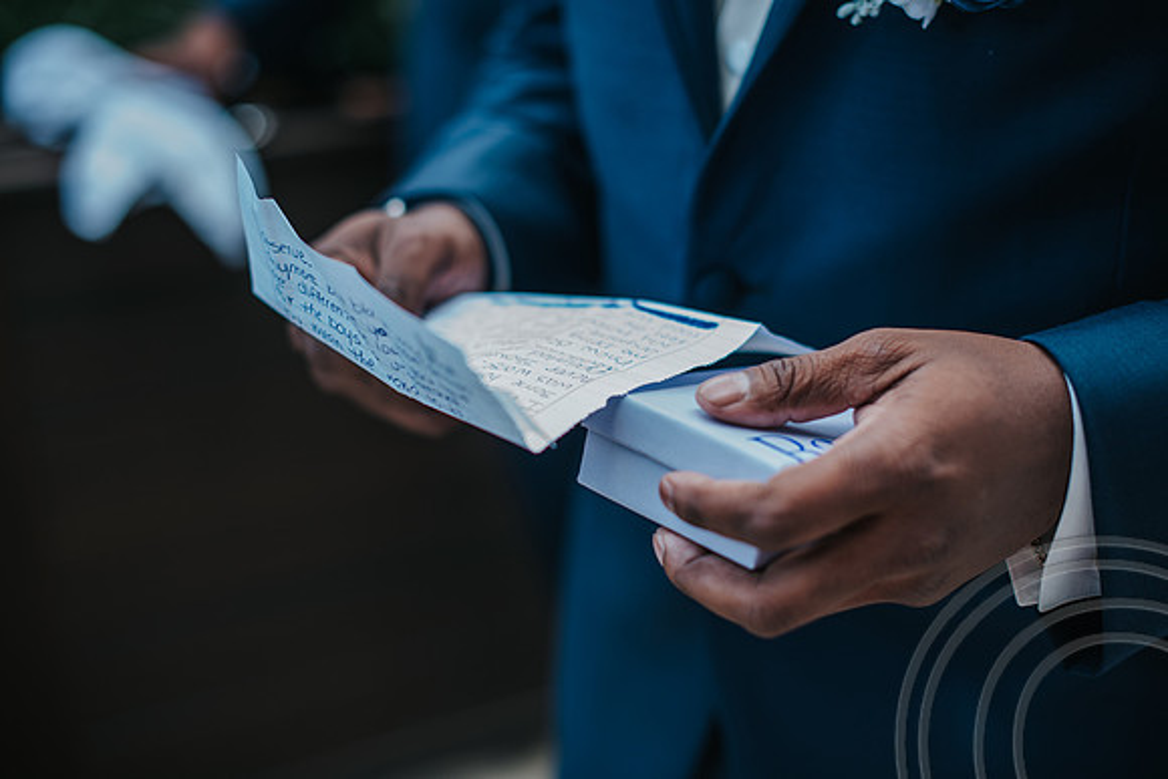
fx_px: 1623
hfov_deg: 39.6
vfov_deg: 27.0
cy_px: 390
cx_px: 584
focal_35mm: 50
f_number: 2.2
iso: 320
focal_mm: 50
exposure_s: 1/640
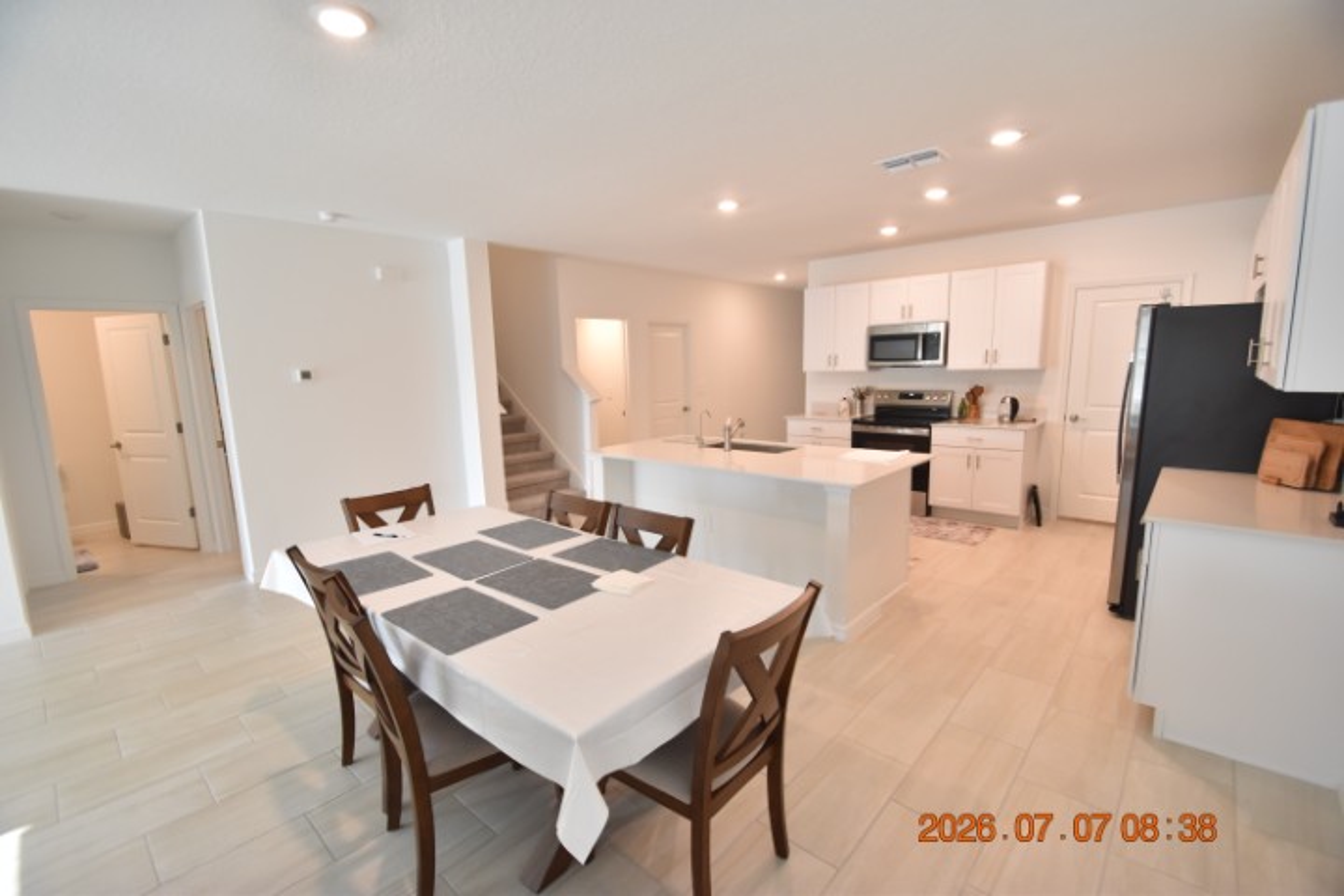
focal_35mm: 15
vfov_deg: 77.3
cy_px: 448
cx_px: 672
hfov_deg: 100.4
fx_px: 560
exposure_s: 1/90
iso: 800
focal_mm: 10
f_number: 3.5
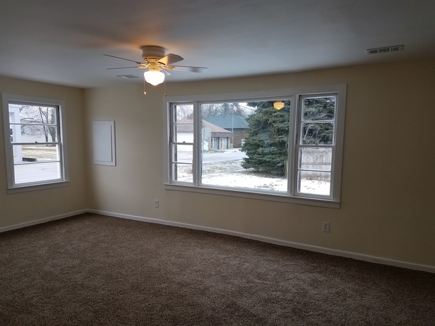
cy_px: 163
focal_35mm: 26
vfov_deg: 53.1
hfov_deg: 67.3
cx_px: 218
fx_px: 327
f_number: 1.7
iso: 50
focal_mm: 4.2
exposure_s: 1/120
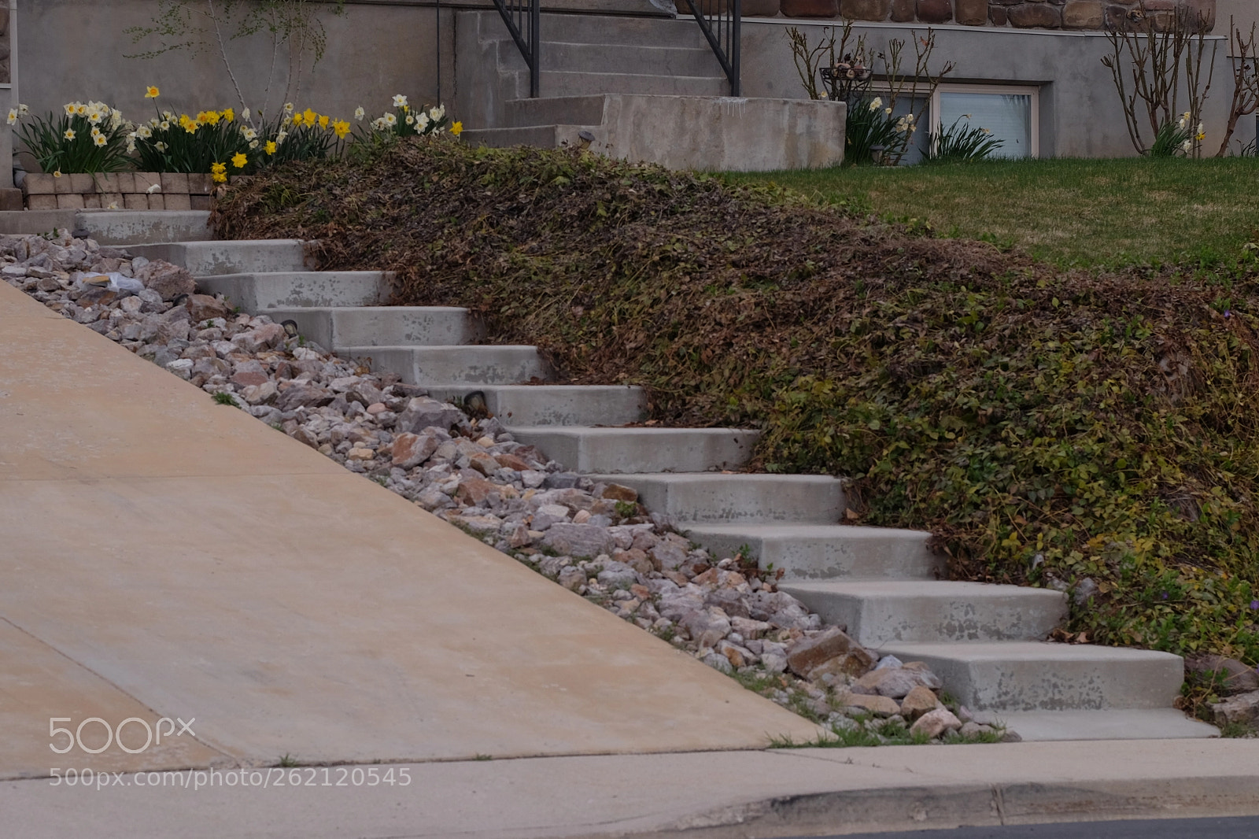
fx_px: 4720
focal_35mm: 135
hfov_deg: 15.2
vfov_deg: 10.2
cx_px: 630
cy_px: 420
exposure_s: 1/250
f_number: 8
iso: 320
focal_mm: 90
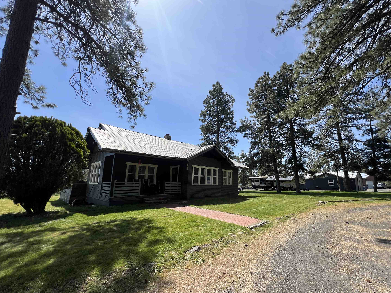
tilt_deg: +11.9
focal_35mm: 14
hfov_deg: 101.9
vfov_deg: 85.6
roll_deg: -0.8
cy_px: 152
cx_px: 207
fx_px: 158
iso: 32
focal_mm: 1.57
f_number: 1.8
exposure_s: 1/1672
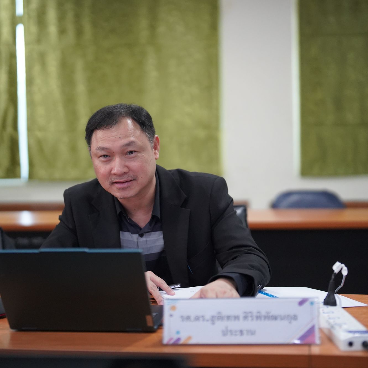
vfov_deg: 25.7
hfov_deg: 25.7
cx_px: 175
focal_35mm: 67
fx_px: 806
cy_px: 180
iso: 4000
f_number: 1.2
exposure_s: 1/2500
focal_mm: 50
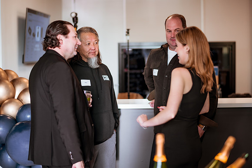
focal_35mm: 63
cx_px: 137
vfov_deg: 21.5
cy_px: 77
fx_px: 442
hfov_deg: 31.8
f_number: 1.4
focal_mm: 58
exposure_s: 1/250
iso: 100
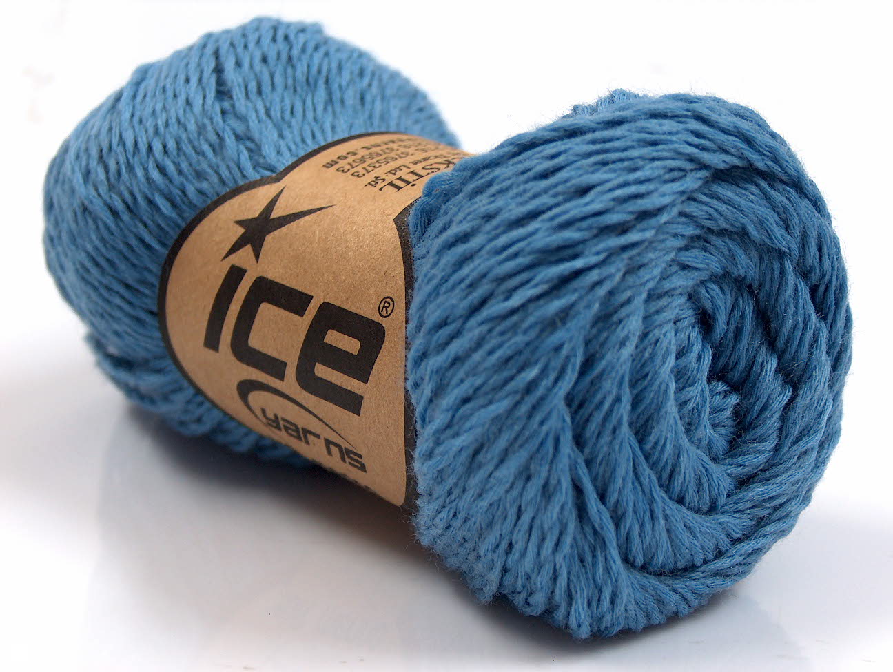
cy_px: 336
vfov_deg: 20.5
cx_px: 446
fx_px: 1860
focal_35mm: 72
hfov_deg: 27.0
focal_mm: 14.73
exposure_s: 1/3.81
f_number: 2.9
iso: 100
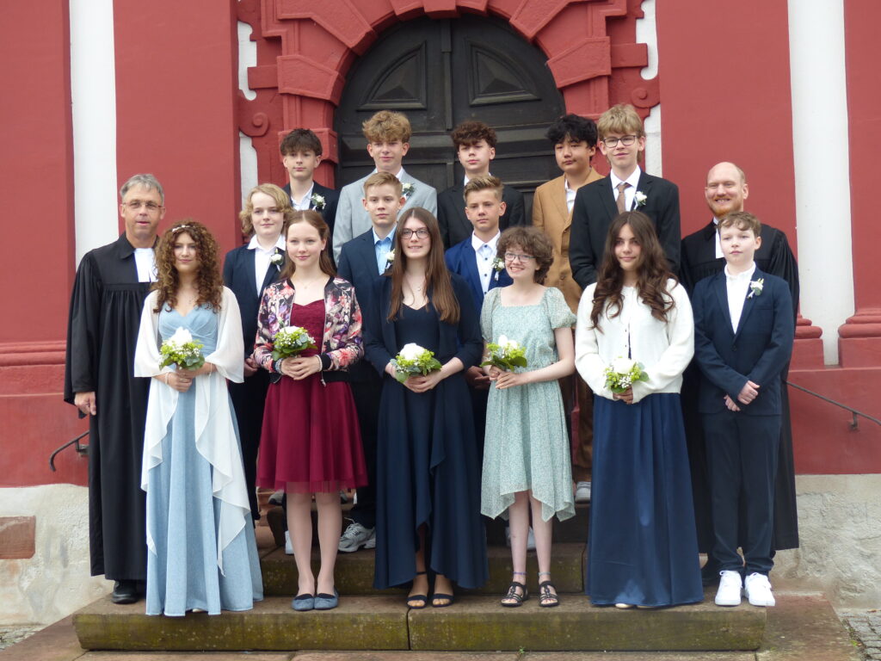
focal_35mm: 61
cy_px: 330
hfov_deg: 31.7
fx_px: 1552
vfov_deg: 24.0
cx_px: 440
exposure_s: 1/100
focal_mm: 10.9
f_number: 2.8
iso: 100
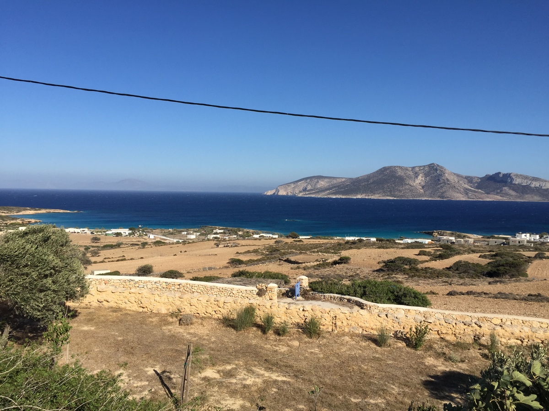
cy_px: 206
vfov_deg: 48.2
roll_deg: -1.2
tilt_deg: -0.9
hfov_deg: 61.7
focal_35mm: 29
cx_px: 274
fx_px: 460
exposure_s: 1/2639
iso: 32
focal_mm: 4.15
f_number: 2.2
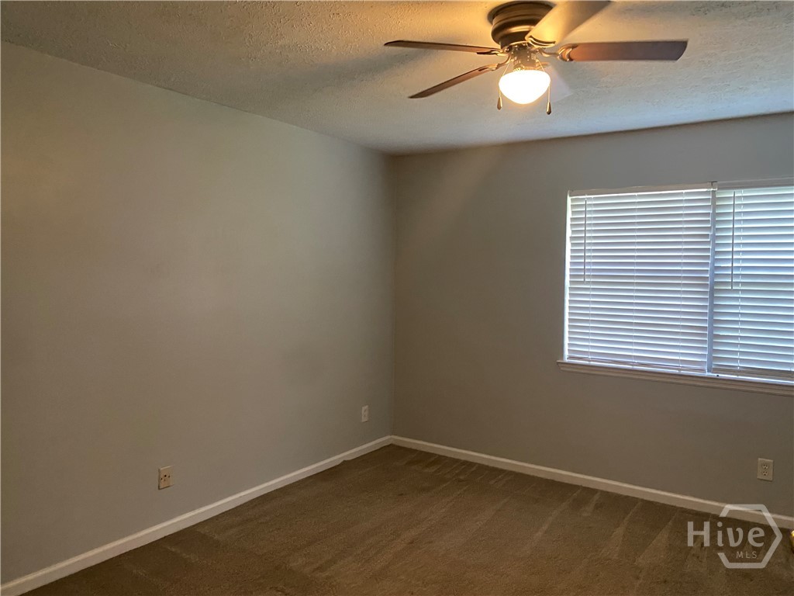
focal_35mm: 26
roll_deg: -1.4
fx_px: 596
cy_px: 298
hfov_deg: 67.3
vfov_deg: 53.1
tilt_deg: +1.8
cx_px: 397
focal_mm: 4.25
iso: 320
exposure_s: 1/60
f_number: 1.8
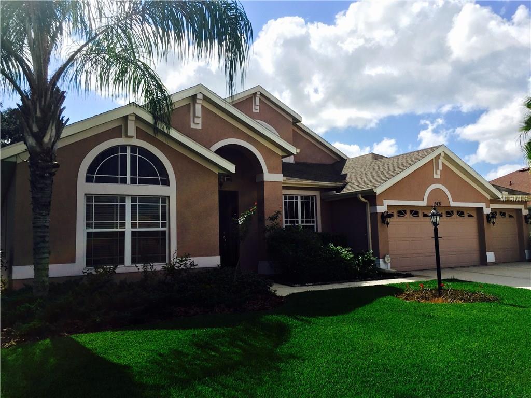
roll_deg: +1.3
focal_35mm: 29
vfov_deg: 48.2
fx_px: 445
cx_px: 266
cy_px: 199
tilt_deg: +5.8
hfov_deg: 61.7
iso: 32
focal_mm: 4.15
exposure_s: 1/2083
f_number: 2.2
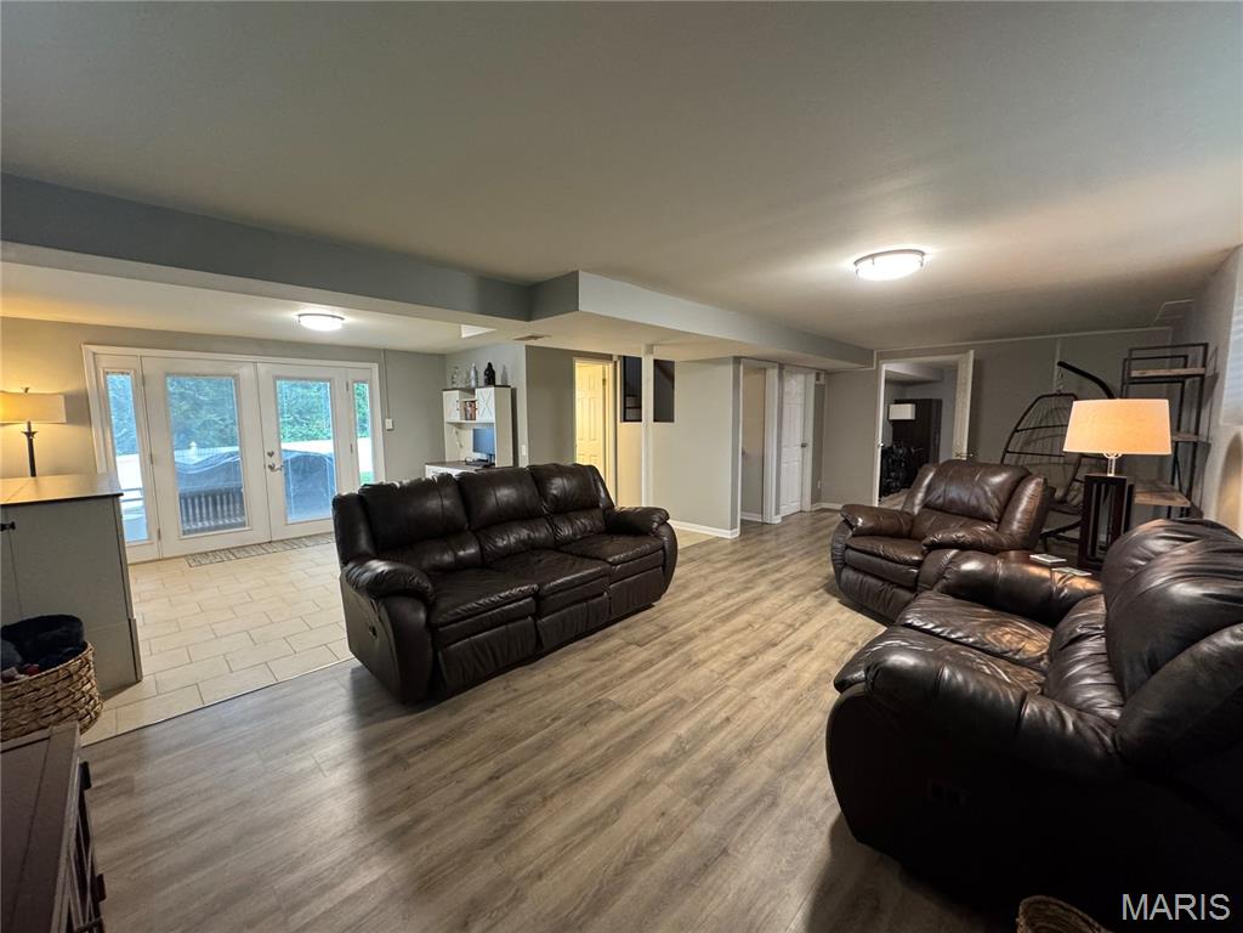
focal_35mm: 14
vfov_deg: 85.7
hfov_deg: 102.1
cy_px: 466
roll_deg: +0.4
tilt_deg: -5.8
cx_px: 622
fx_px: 503
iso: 500
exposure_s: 1/60
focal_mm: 2.22
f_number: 2.2
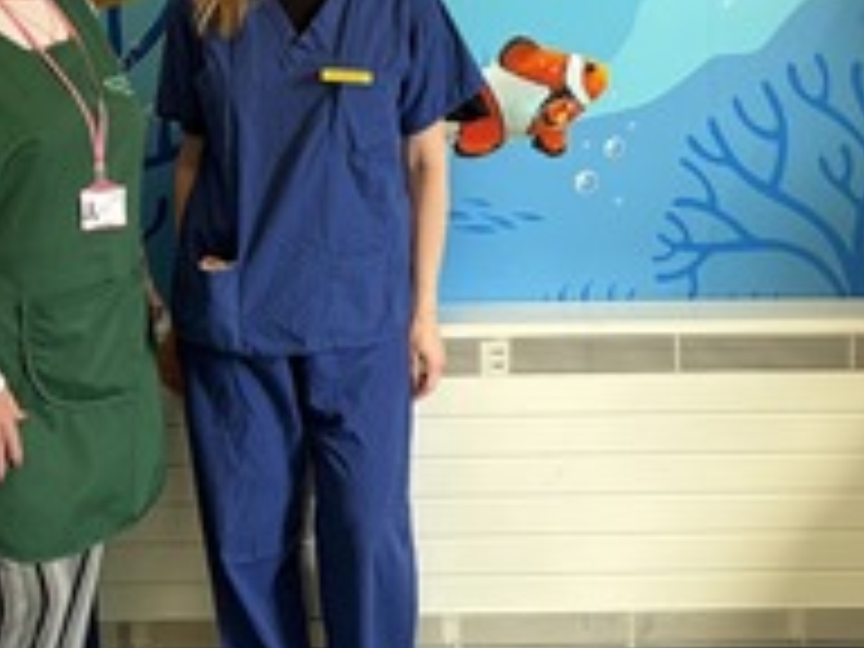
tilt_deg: -6.1
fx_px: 1922
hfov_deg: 24.9
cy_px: 79
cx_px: 693
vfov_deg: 18.8
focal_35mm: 77
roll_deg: +0.1
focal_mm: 5.96
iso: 100
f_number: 1.6
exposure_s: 1/122
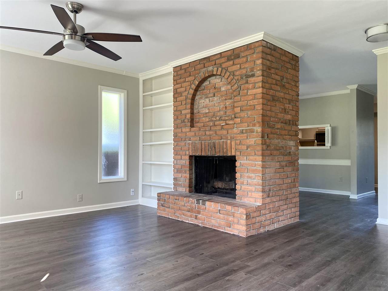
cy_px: 146
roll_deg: -0.7
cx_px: 194
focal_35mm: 26
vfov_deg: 53.1
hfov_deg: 67.3
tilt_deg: +1.1
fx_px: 291
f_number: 1.8
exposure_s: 1/121
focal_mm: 4.25
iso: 100
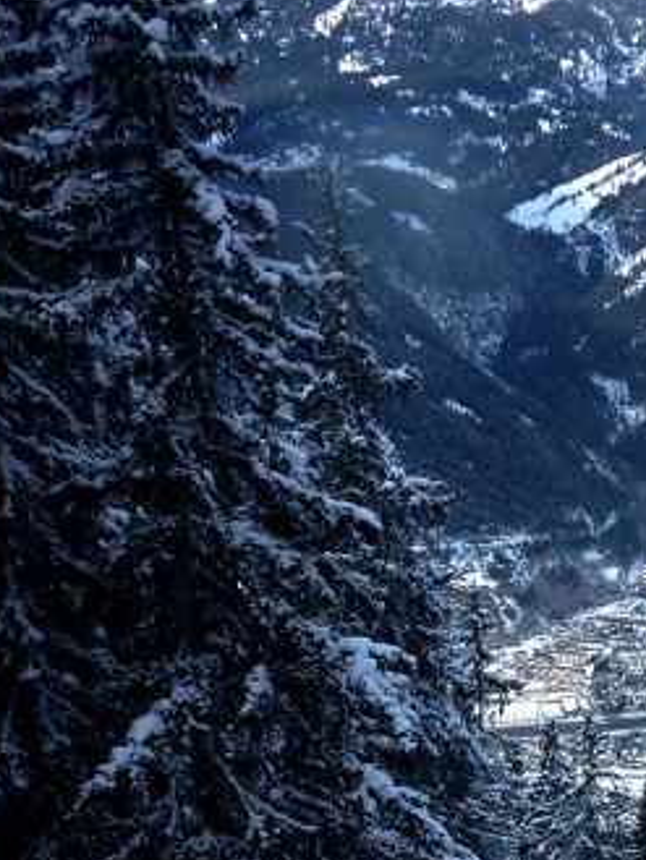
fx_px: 1691
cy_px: 920
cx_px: 751
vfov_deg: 26.5
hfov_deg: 20.4
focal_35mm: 68
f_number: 3.3
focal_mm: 4.9
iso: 80
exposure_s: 1/1300
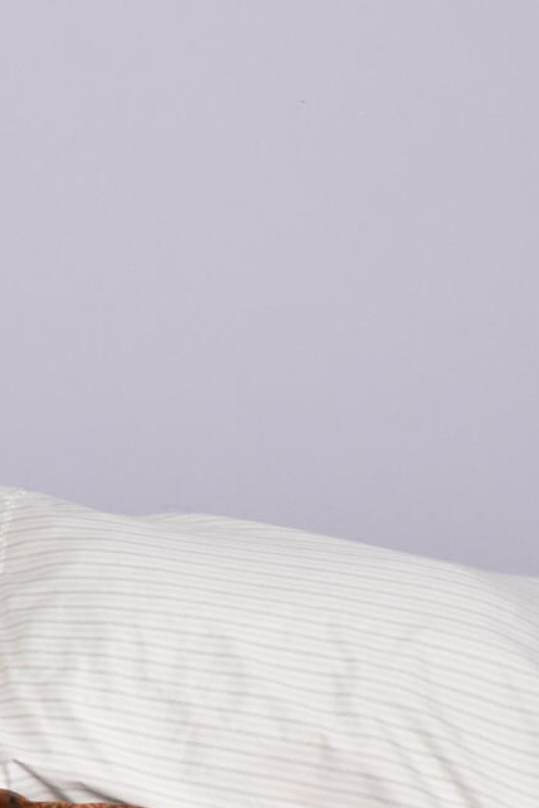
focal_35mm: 70
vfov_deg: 28.0
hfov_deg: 12.4
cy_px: 121
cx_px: -935
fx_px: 1571
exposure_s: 1/60
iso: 800
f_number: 7.1
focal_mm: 10
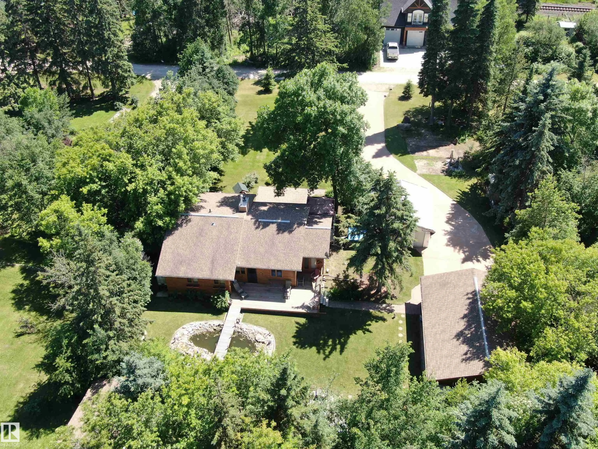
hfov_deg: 51.4
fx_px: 622
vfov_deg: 39.7
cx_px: 299
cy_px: 224
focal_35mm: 36
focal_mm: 6.08
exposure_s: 1/240
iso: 100
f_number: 3.3
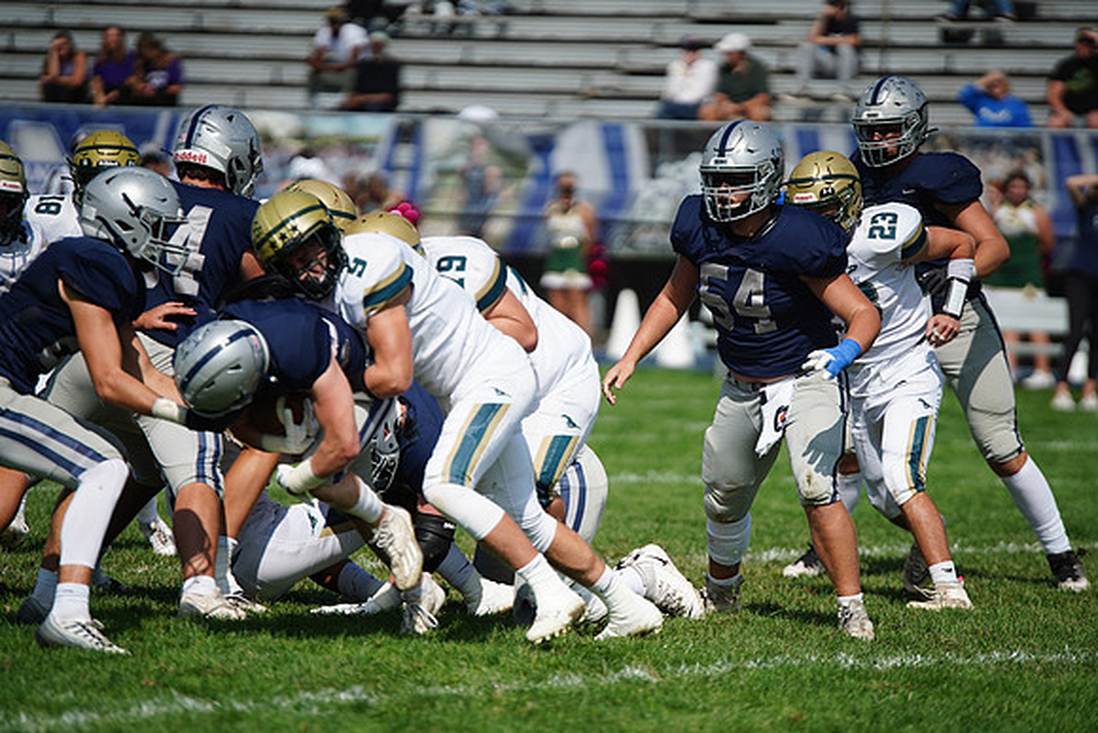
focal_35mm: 300
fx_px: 9152
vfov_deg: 4.6
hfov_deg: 6.9
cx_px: 549
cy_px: 366
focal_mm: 300
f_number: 2.8
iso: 400
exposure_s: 1/8000
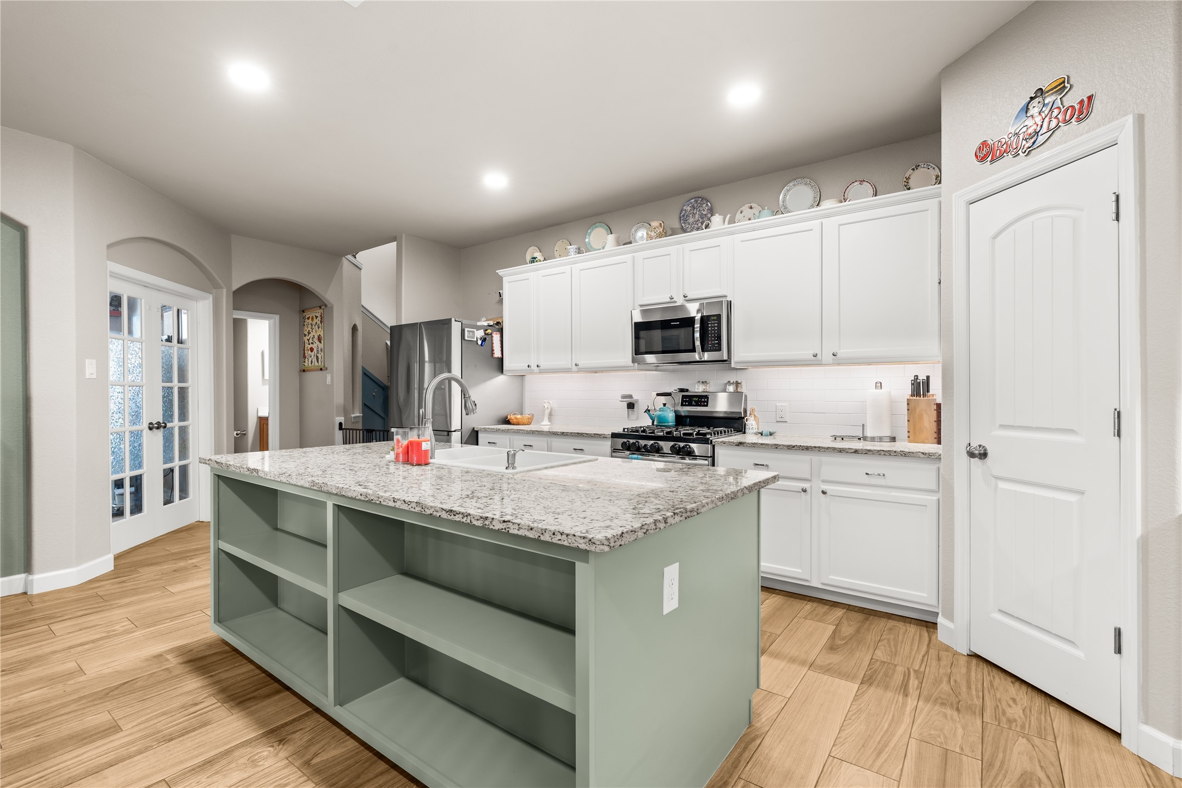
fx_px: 525
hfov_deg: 96.7
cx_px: 591
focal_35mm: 16
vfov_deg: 73.7
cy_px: 394
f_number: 9
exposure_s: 2.5
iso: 250
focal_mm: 16
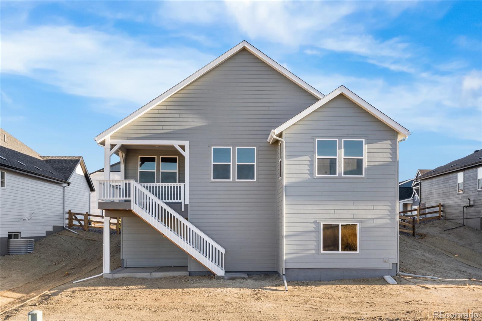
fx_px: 468
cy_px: 160
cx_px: 241
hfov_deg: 54.4
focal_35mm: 35
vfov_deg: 37.8
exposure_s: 1/15
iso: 100
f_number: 20
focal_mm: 35
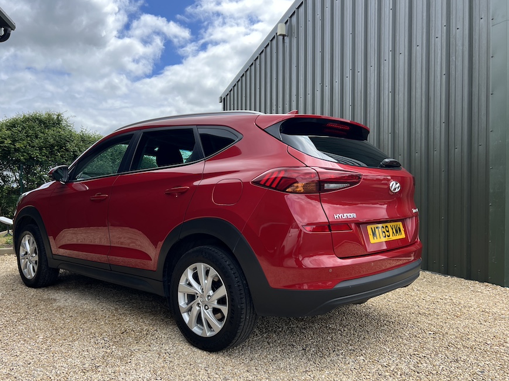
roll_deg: +0.7
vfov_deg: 46.8
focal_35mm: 30
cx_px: 227
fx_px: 441
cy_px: 197
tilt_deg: +0.0
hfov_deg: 59.8
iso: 50
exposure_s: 1/1779
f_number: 1.5
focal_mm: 5.7
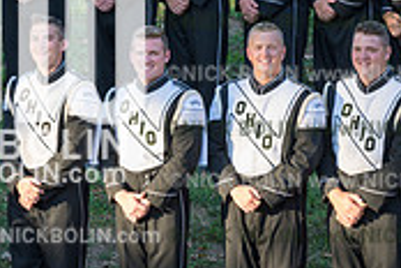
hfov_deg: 8.8
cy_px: 75
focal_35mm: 233
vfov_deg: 5.9
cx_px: -18
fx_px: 2595
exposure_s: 1/160
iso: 125
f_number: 4
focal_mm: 70
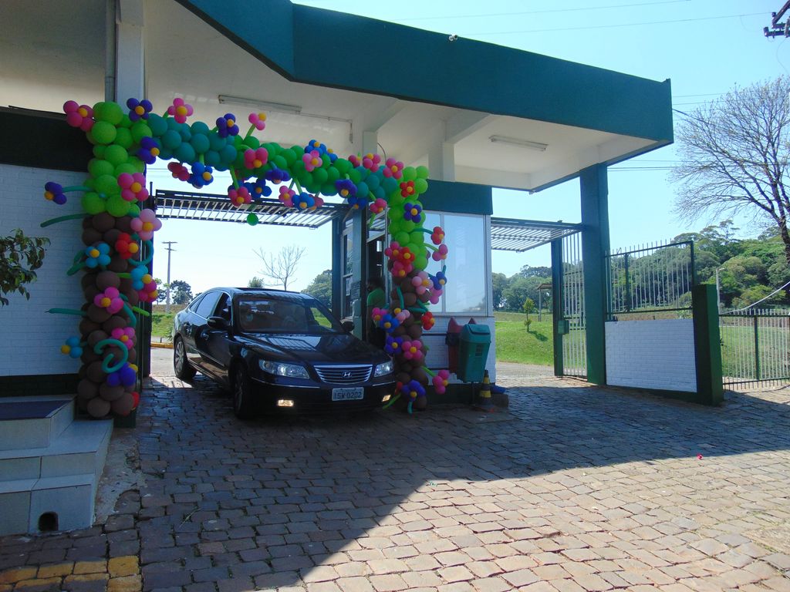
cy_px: 296
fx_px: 571
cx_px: 395
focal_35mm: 25
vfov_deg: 54.9
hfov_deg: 69.4
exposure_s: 1/640
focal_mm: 4.5
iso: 80
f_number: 3
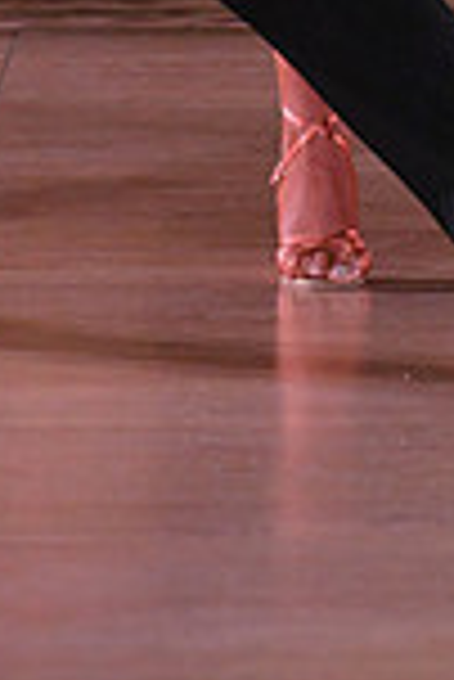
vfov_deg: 4.4
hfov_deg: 3.0
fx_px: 8719
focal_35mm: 462
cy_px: -428
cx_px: 11
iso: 3200
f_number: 5
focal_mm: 120
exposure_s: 1/400
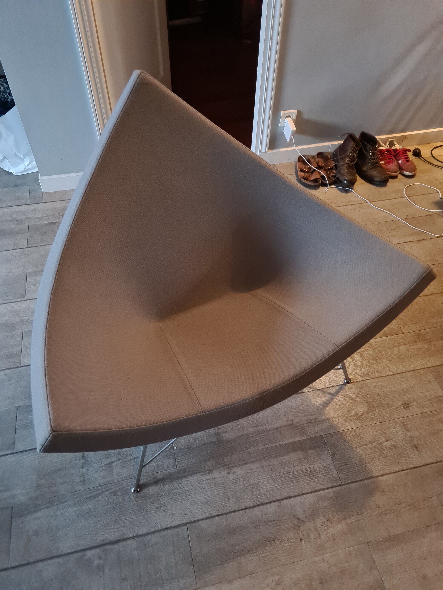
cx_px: 222
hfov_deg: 53.1
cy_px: 295
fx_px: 444
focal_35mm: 26
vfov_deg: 67.3
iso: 1250
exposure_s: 1/25
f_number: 1.8
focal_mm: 5.4
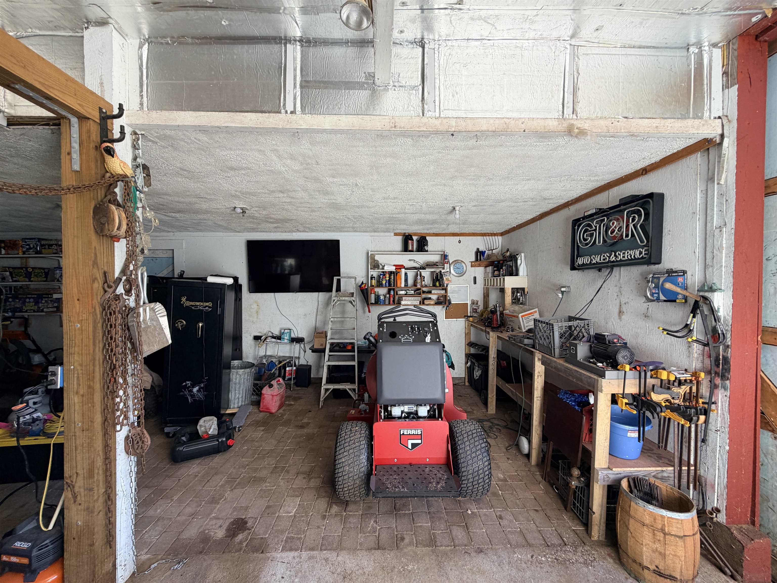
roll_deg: +0.7
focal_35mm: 14
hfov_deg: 102.1
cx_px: 388
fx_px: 314
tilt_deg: +1.6
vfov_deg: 85.7
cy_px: 292
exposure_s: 1/121
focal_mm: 2.22
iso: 100
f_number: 2.2
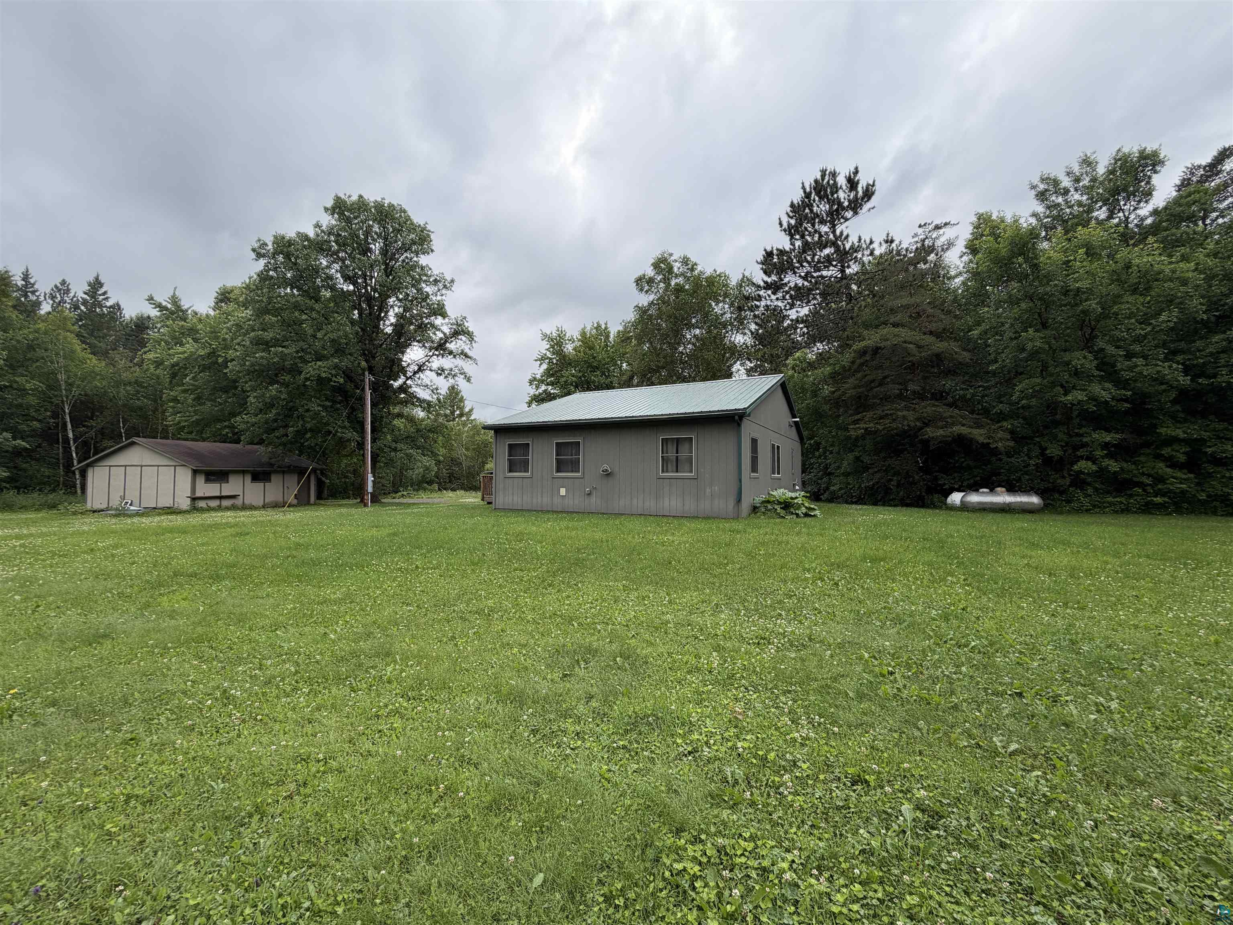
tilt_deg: +2.8
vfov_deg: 85.7
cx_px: 616
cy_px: 462
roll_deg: +0.4
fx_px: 499
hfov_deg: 102.1
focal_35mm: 14
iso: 40
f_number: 2.2
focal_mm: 2.22
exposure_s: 1/770
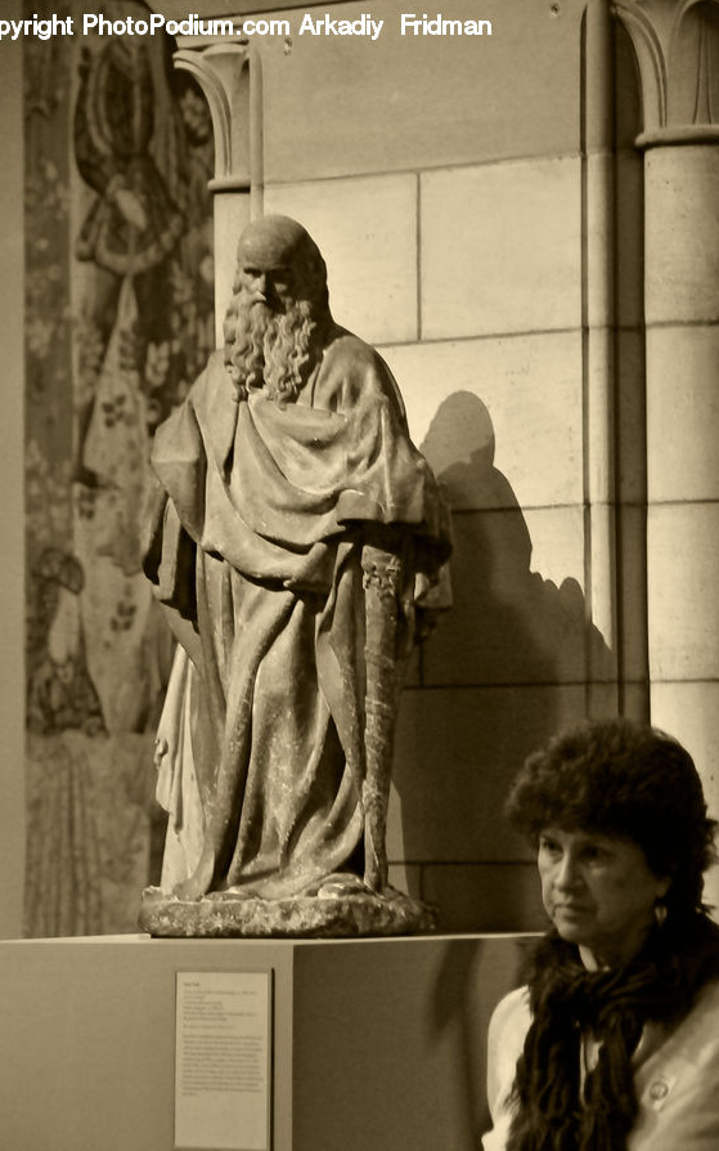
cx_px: 348
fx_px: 6504
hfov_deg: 6.3
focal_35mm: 208
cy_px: 574
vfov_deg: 10.1
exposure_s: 1/6
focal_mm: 135
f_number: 7.1
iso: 3200
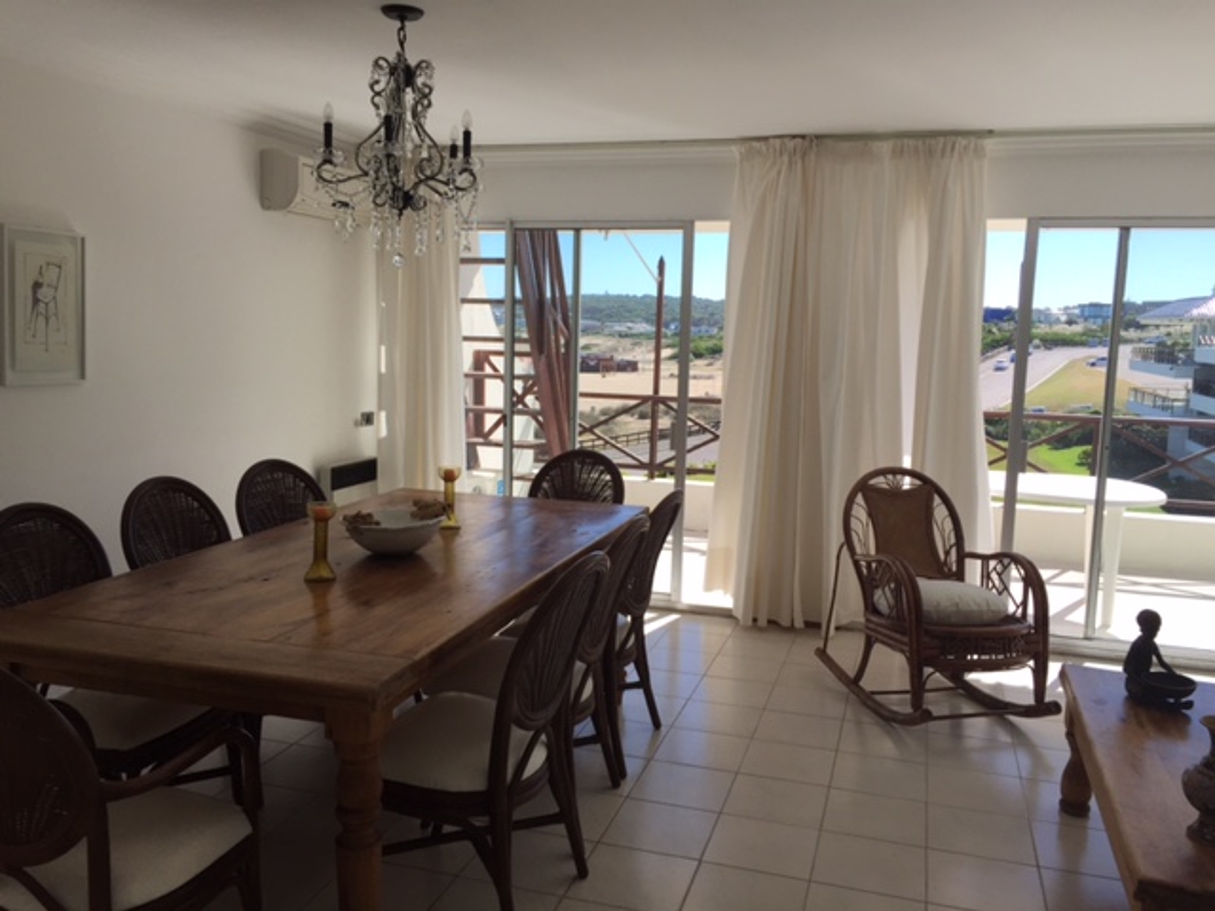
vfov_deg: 48.2
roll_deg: -1.5
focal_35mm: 29
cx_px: 608
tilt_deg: -8.0
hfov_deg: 61.7
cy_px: 456
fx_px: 1018
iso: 32
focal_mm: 4.15
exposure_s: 1/1163
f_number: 2.2
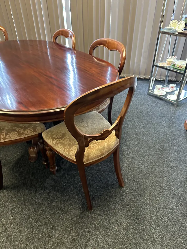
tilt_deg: -38.4
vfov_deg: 71.6
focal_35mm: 24
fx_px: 173
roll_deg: -0.1
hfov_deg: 56.8
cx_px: 94
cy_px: 124
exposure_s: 1/50
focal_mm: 6.86
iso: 320
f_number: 1.78
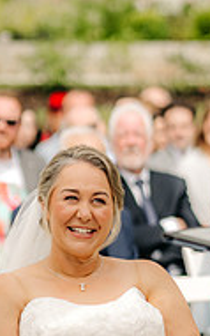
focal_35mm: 205
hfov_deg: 6.4
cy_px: 269
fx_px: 1874
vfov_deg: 10.2
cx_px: 116
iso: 100
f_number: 2.2
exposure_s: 1/3200
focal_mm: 85
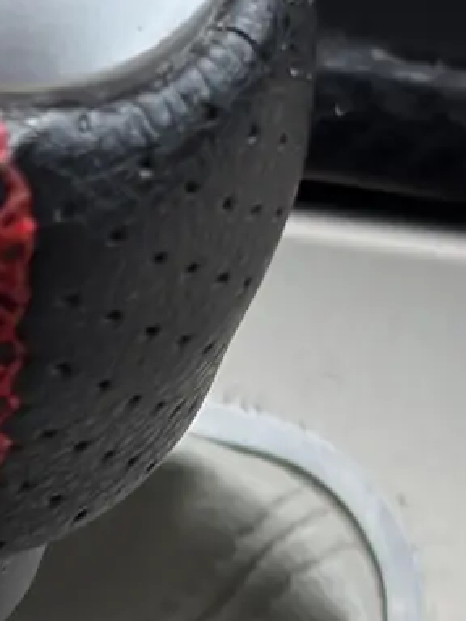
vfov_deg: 8.5
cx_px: -324
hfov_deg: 6.3
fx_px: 4146
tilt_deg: -51.0
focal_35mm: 231
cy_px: 746
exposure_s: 1/60
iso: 80
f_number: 1.6
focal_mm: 5.96
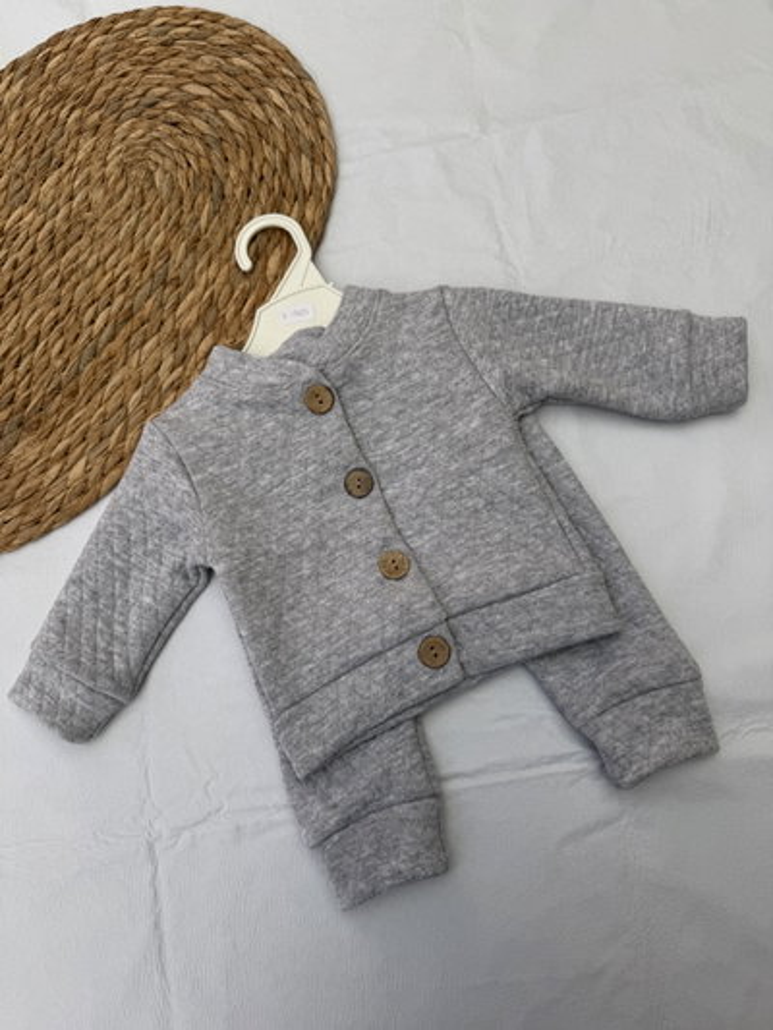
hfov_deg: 56.8
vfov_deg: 71.6
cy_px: 515
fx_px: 714
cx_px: 386
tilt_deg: -77.8
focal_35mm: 24
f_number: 1.78
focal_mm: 6.76
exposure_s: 1/2604
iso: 80
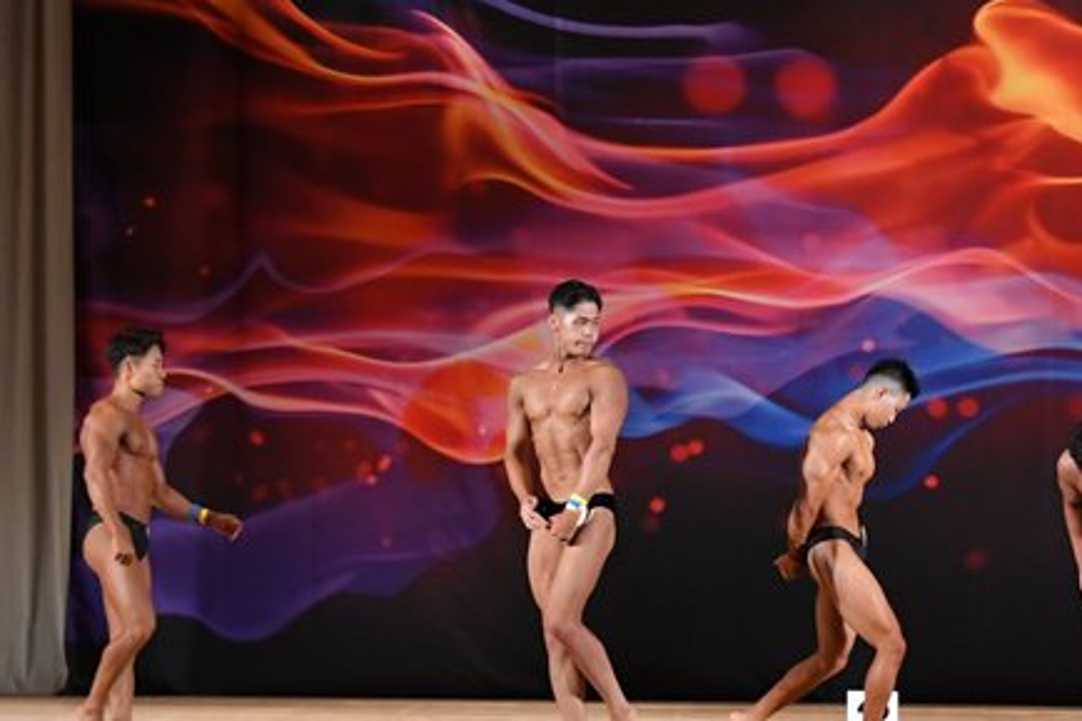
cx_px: 739
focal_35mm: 150
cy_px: 434
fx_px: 4506
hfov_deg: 13.7
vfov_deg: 9.1
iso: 3200
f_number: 5.6
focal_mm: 56
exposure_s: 1/400
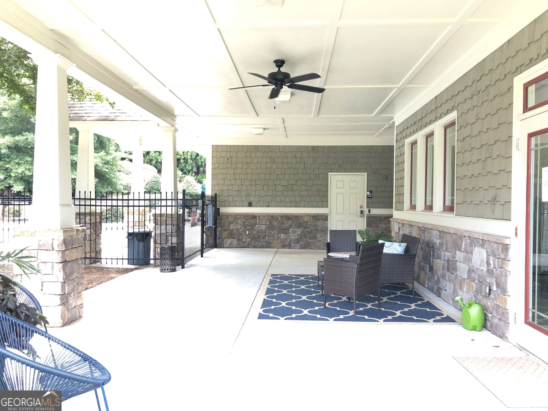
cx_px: 274
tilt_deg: -0.5
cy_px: 206
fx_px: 443
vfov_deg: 49.7
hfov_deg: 63.4
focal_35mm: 28
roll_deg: +0.2
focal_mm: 4
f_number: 1.8
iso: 25
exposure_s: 1/40
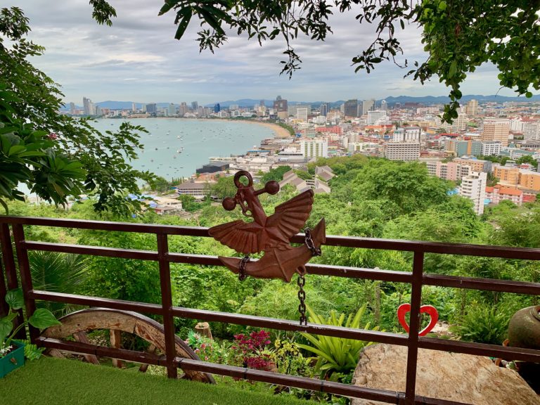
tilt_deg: -12.4
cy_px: 202
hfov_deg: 67.3
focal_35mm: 26
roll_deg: +1.0
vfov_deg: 53.1
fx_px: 406
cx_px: 270
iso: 25
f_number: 1.8
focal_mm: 4.25
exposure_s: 1/448
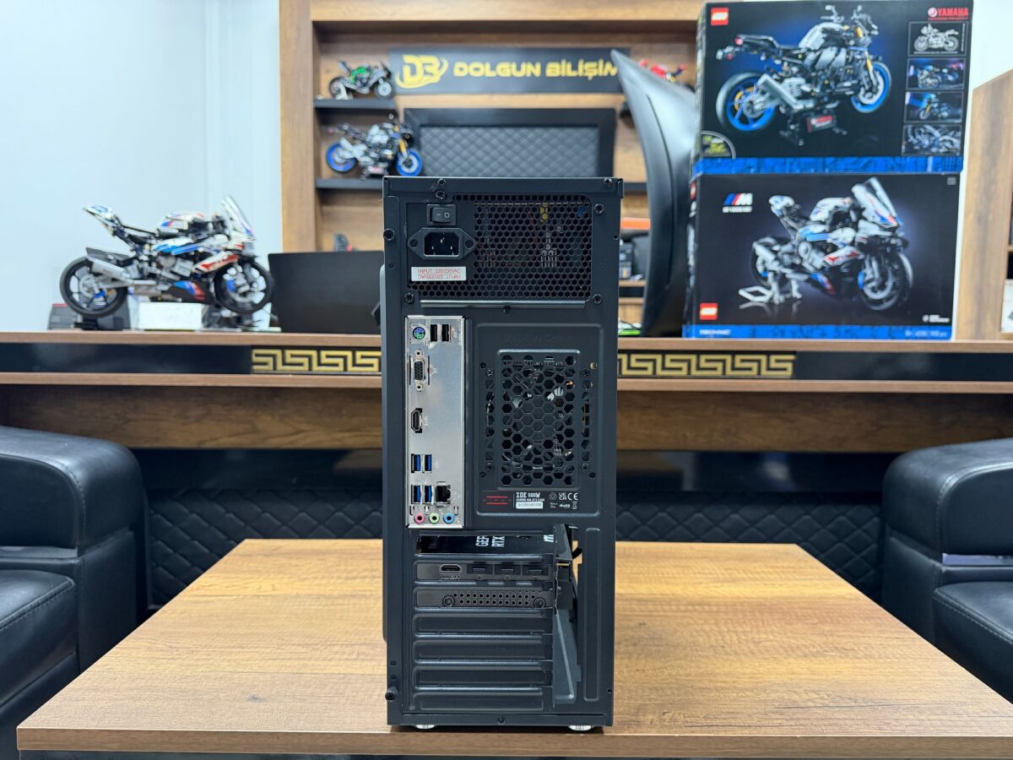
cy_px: 380
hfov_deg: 71.6
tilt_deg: -4.4
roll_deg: -0.3
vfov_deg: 56.8
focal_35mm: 24
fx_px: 702
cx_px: 506
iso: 400
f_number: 1.78
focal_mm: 6.76
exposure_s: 1/50
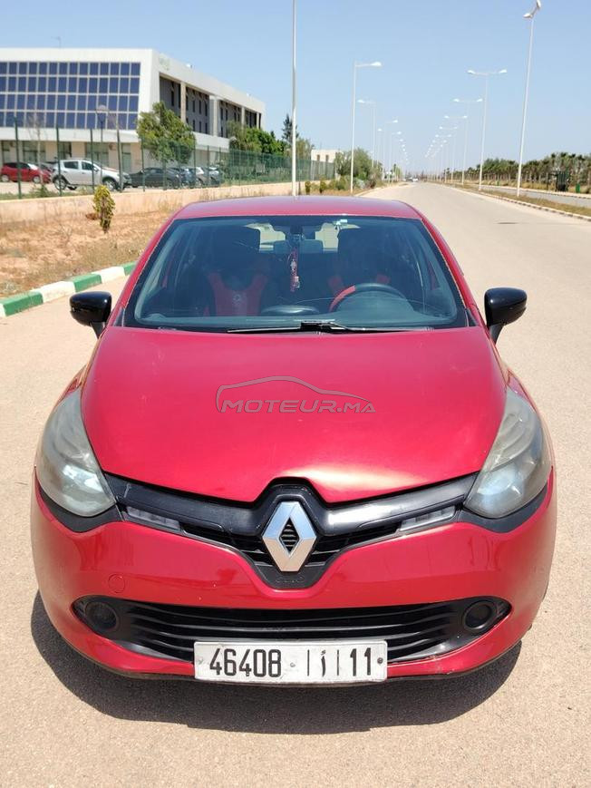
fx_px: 819
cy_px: 394
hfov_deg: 39.7
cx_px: 296
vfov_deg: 51.3
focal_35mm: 36
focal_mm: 5.25
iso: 100
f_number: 1.75
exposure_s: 1/659
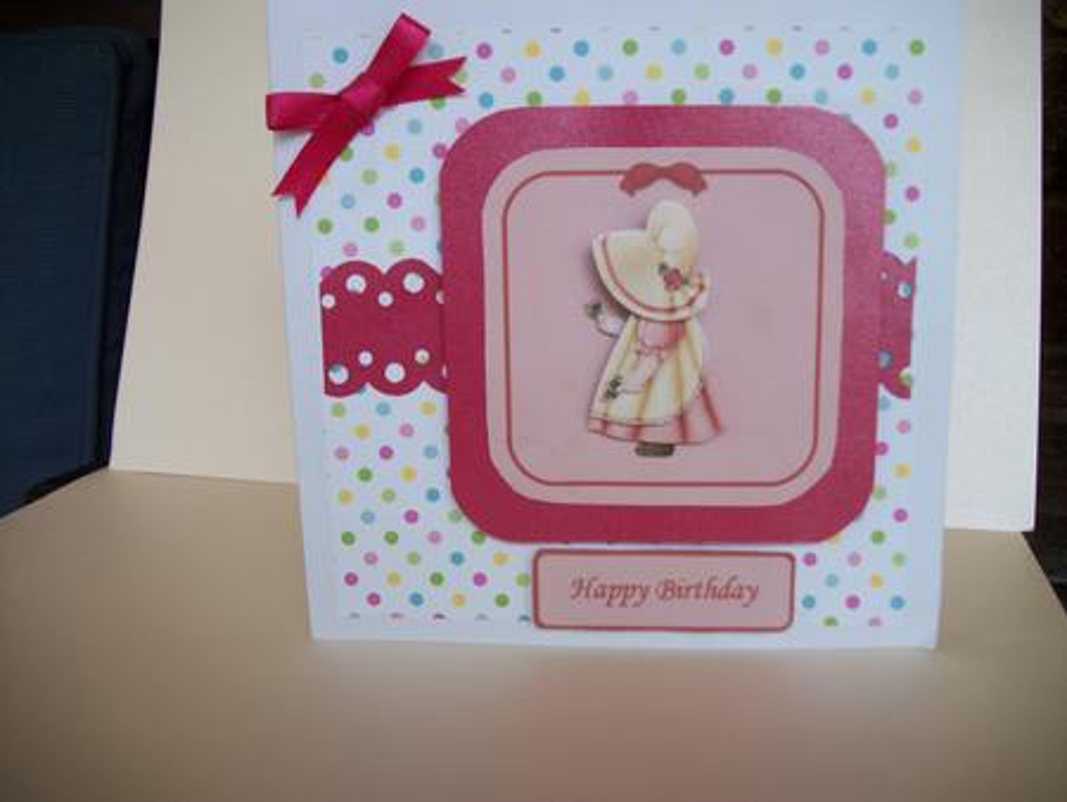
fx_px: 987
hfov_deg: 56.8
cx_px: 534
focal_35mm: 32
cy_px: 401
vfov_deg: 44.2
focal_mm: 5.7
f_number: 2.9
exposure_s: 1/60
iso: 80
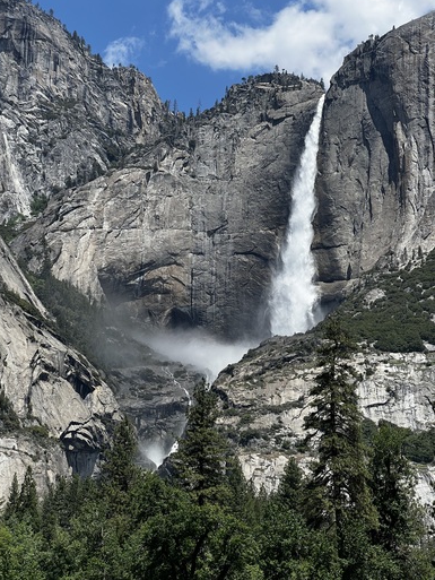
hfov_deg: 18.9
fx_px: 1306
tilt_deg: +15.9
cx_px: 217
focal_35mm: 78
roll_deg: -0.6
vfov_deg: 25.0
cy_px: 288
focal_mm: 9
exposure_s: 1/727
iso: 32
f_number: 2.8
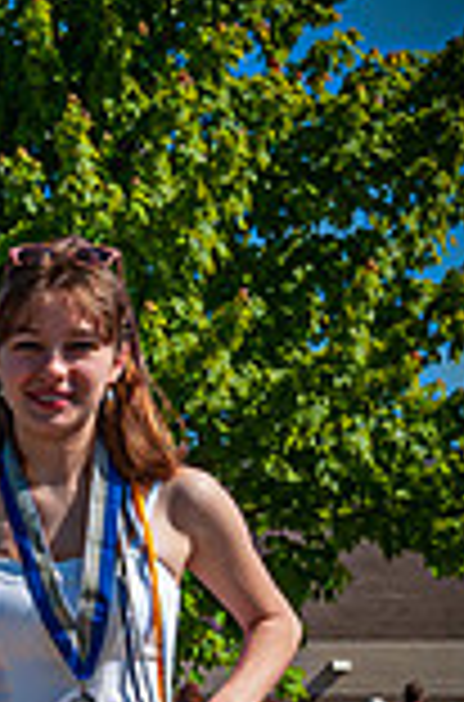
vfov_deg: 14.5
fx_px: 2686
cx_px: -625
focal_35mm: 138
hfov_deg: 9.0
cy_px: 782
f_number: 11
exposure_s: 1/500
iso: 200
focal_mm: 20
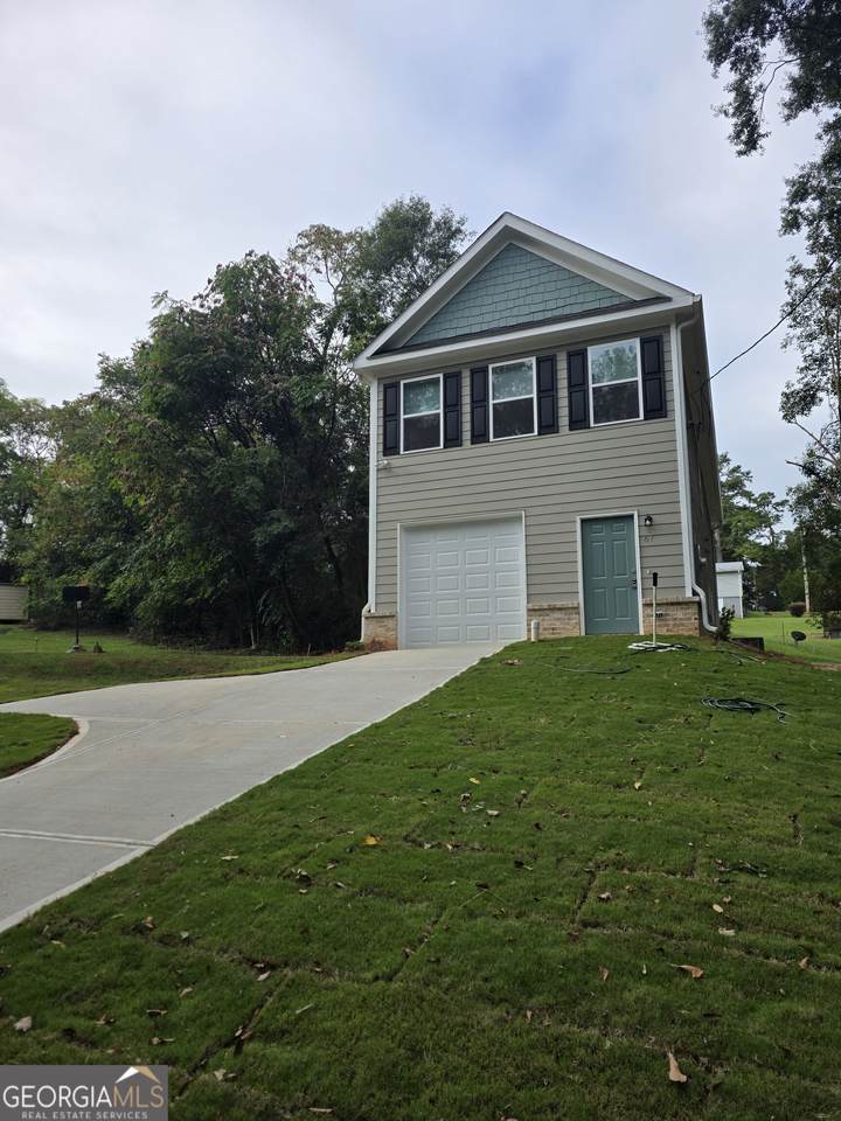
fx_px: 745
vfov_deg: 73.9
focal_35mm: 23
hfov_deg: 58.9
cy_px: 560
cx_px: 420
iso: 80
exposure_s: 1/2643
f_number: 1.7
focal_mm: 6.3
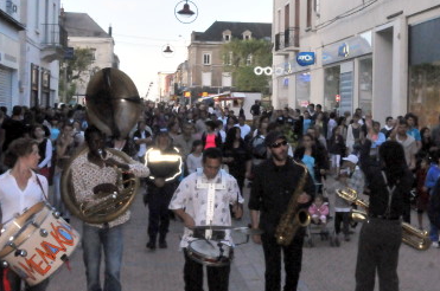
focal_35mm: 68
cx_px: 305
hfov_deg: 29.4
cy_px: 111
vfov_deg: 19.9
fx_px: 830
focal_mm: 24
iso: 3200
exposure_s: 1/250
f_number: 20
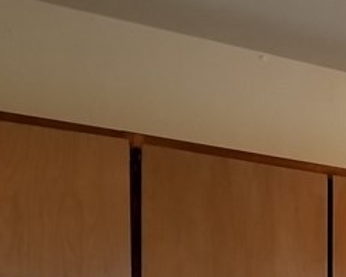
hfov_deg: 15.4
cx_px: 638
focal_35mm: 106
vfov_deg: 13.3
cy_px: 476
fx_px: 1085
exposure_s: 1/30
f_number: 1.7
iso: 200
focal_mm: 4.25
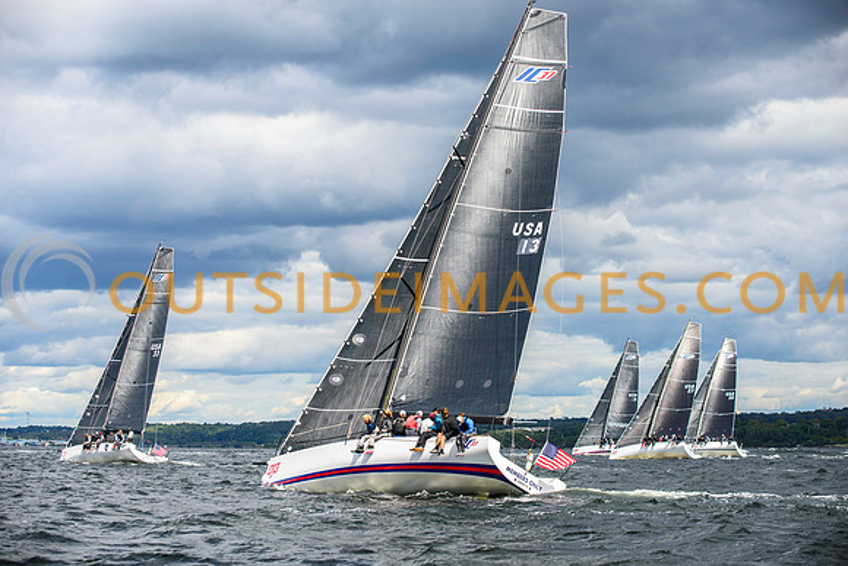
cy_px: 283
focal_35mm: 93
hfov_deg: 21.8
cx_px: 424
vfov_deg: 14.7
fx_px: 2199
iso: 400
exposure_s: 1/2500
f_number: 5
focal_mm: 92
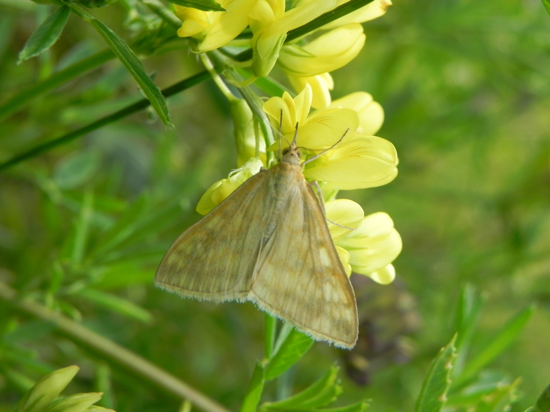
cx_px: 275
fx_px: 1351
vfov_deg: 17.4
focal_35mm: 85
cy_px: 206
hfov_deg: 23.0
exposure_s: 1/517
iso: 160
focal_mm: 15.1
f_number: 5
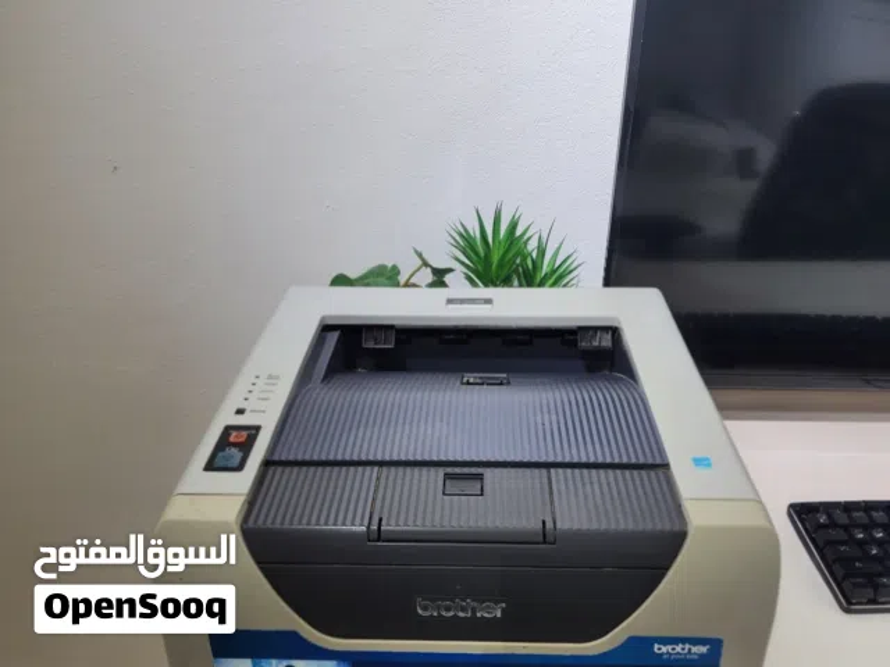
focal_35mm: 23
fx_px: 591
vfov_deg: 58.9
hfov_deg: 73.9
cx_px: 445
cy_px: 334
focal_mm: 6.4
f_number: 1.8
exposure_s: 1/101
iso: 50
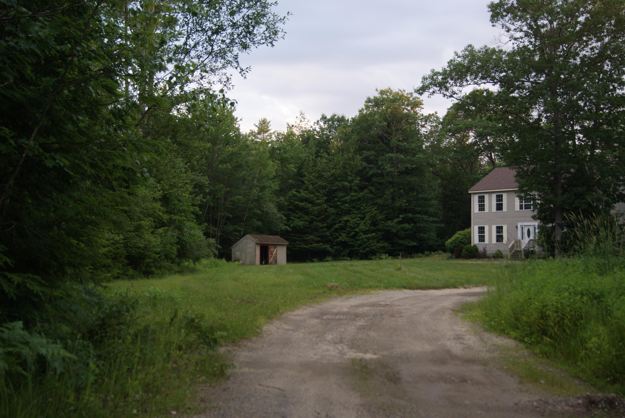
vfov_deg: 29.9
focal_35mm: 45
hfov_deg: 43.6
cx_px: 312
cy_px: 209
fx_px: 782
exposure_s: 1/60
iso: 250
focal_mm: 30
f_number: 4.5
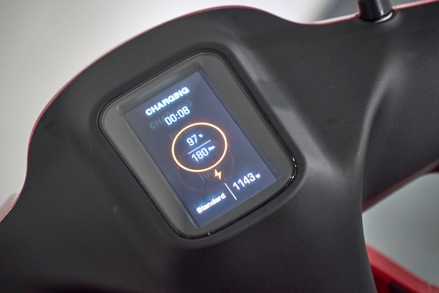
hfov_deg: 17.5
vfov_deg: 11.7
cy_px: 136
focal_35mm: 117
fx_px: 1427
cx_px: 209
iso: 640
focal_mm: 70
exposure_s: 1/125
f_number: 2.8
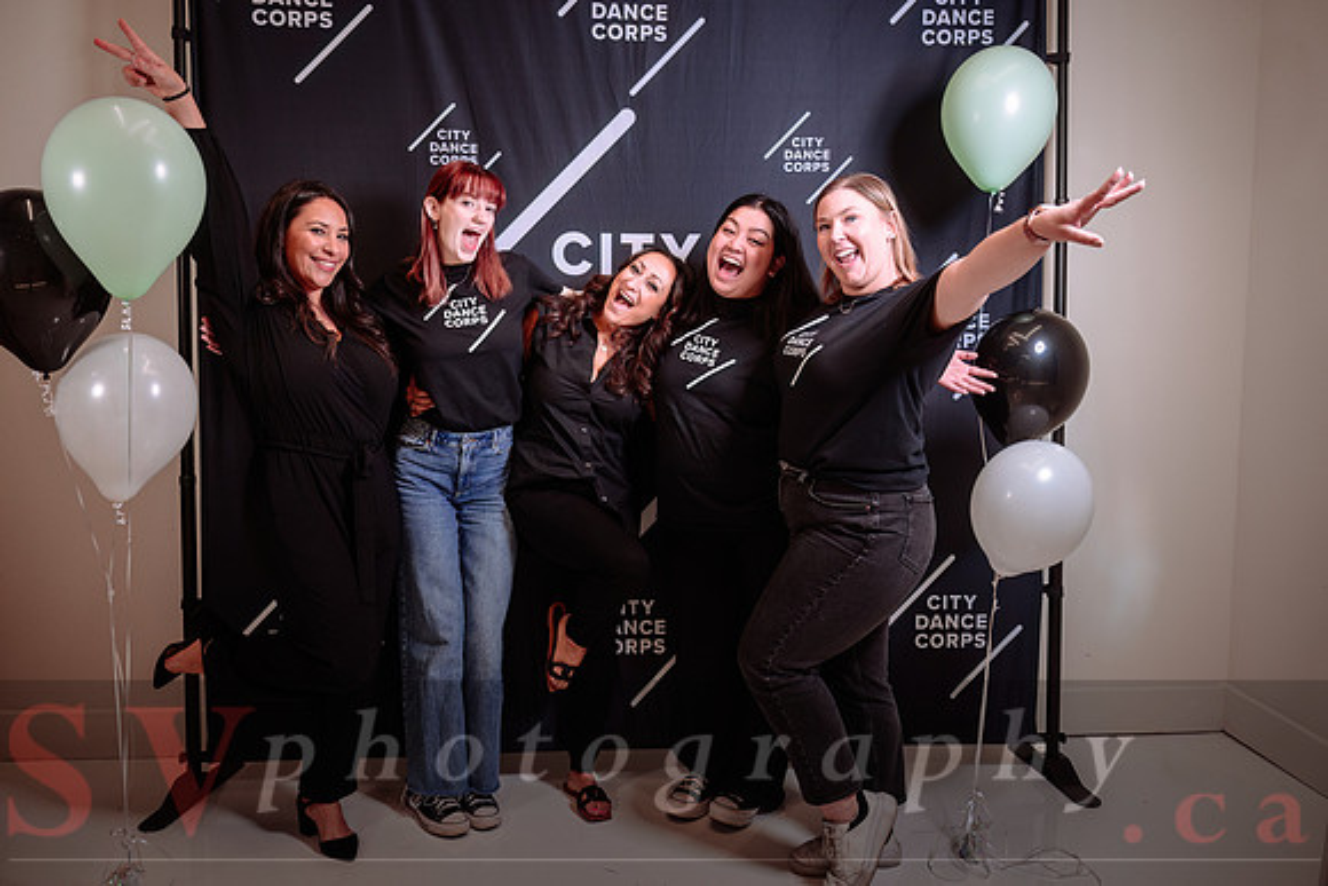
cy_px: 403
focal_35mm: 28
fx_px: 1026
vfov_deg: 46.7
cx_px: 665
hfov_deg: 65.8
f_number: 2.8
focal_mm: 25
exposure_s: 1/160
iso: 200
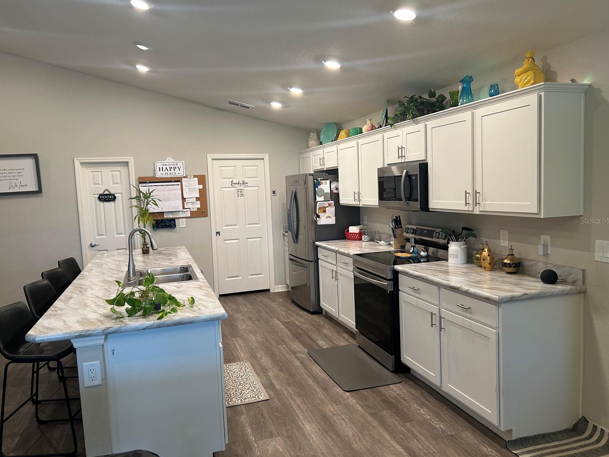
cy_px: 220
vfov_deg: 51.3
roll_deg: +2.5
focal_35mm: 27
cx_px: 302
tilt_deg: -4.6
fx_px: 475
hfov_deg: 65.3
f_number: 1.5
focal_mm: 5.7
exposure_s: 1/60
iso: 80
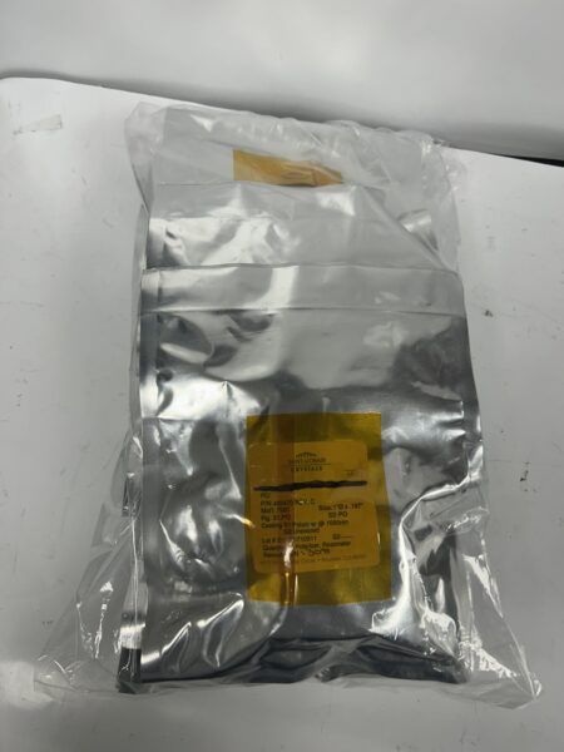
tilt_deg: -69.3
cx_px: 282
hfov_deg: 53.1
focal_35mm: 26
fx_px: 565
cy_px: 376
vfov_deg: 67.3
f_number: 1.5
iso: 40
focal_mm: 5.7
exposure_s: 1/121
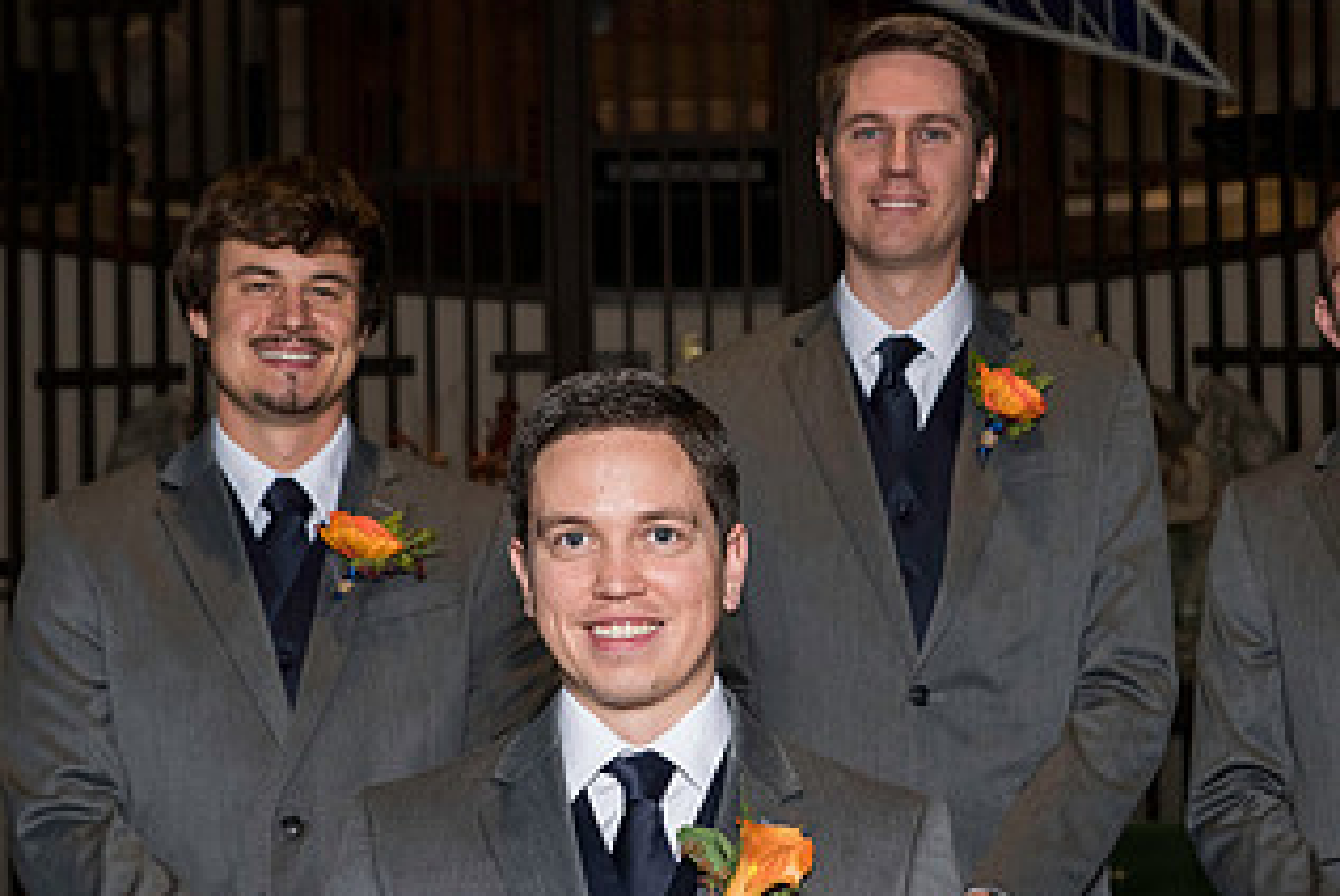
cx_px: 740
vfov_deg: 12.9
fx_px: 3949
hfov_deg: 19.3
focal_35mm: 106
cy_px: 560
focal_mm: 58
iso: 1250
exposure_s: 1/160
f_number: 6.3
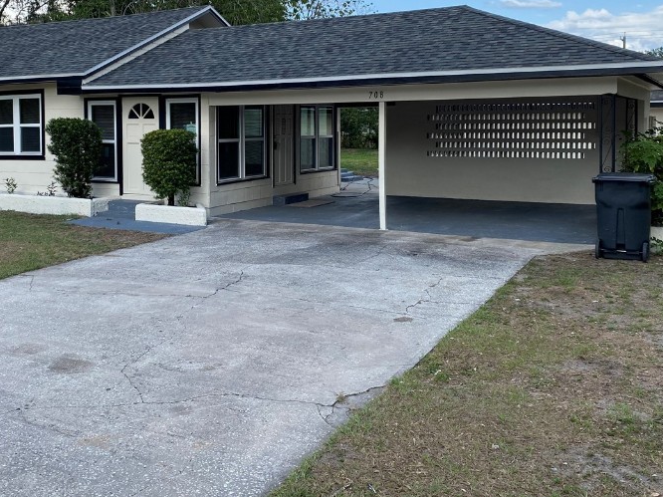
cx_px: 253
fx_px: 766
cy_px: 159
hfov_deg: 46.4
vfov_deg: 35.5
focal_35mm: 40
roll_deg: -0.5
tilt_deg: -3.3
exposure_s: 1/1272
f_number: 1.8
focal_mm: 4.25
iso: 32
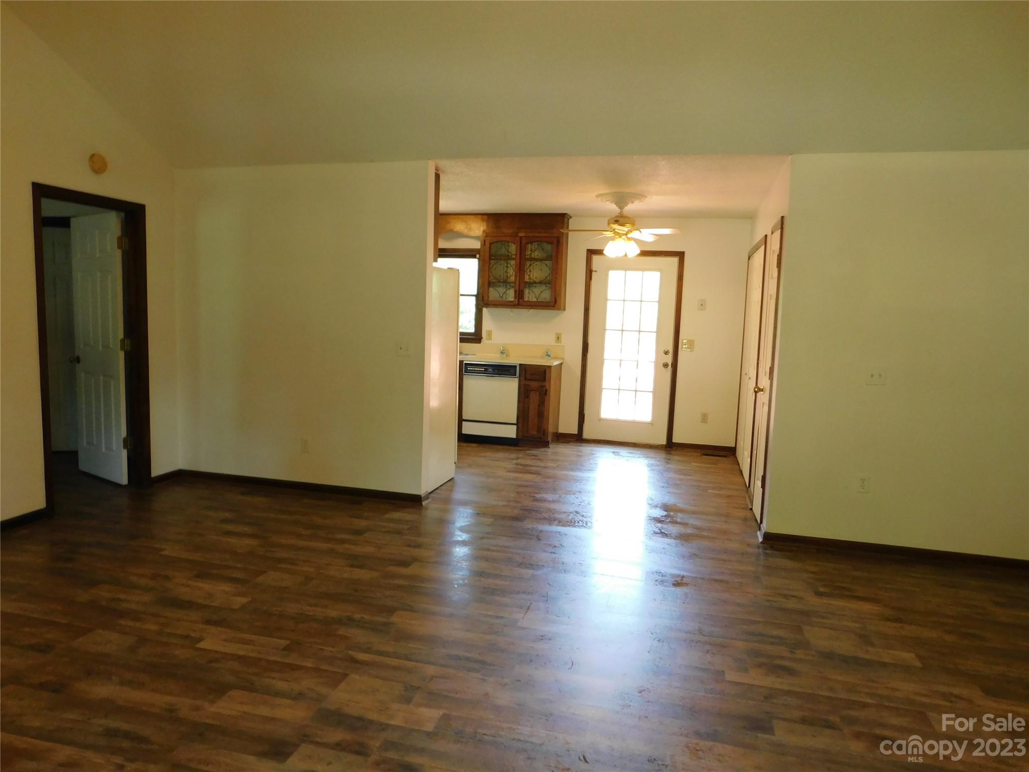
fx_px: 684
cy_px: 386
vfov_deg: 58.9
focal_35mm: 23
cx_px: 514
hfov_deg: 73.9
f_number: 3
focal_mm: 4
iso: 250
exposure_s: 1/30
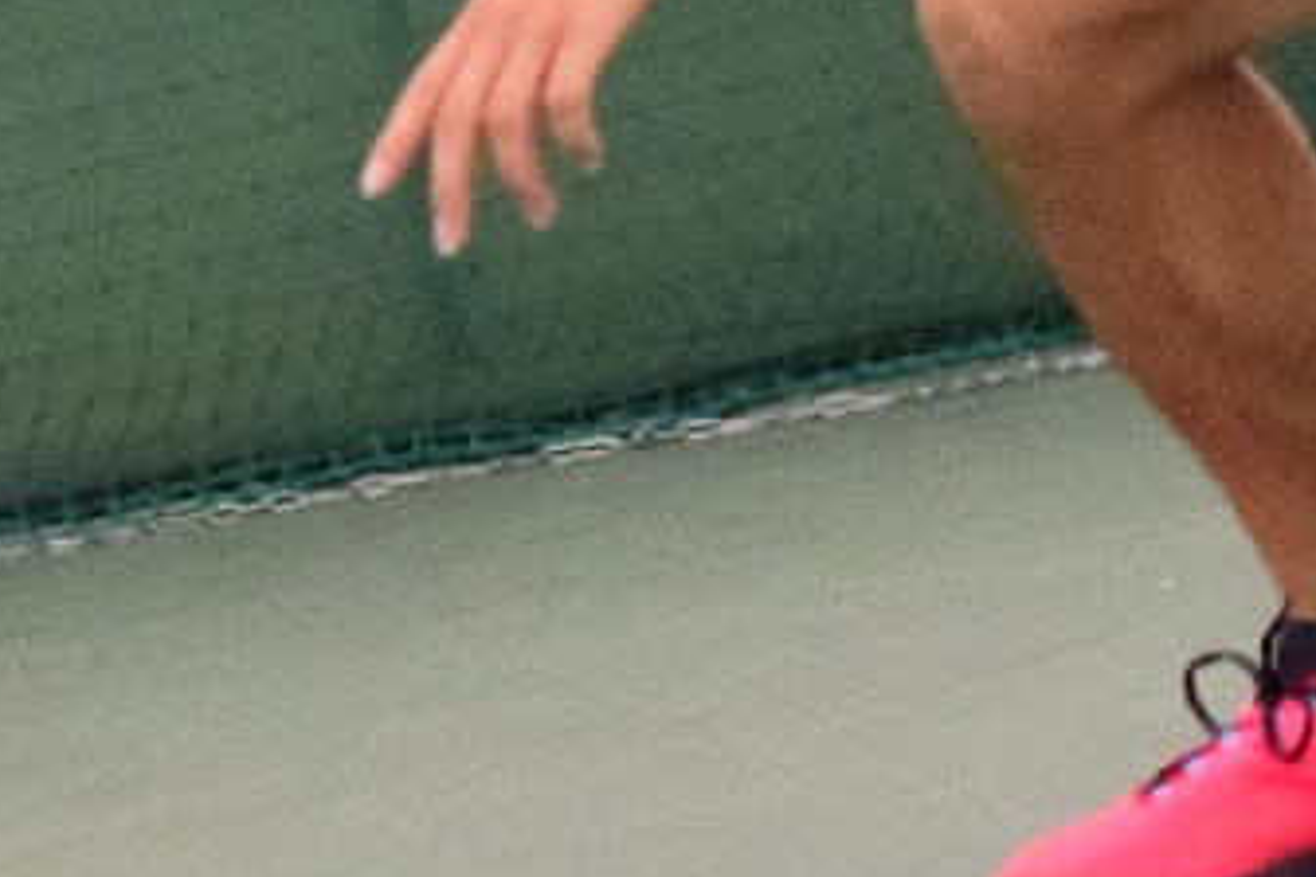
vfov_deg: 1.5
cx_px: 1246
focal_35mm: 936
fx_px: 34213
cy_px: -946
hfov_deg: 2.2
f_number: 4.8
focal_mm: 140
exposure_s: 1/1000
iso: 2500
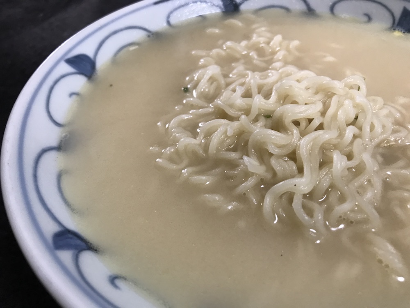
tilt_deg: -45.9
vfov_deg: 49.7
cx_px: 205
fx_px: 332
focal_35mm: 28
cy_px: 154
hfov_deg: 63.4
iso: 40
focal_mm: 3.99
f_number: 1.8
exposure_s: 1/24
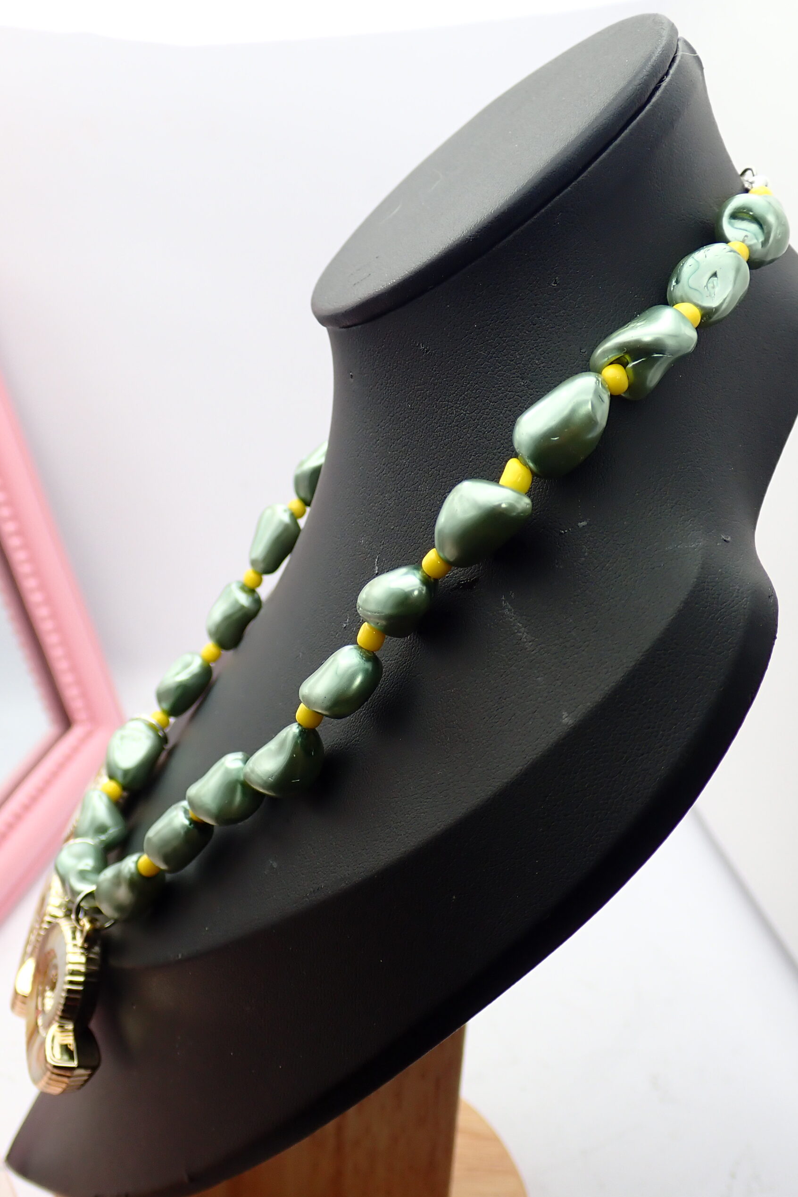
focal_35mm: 43
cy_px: 600
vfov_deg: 45.4
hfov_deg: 31.2
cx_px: 400
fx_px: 1430
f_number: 2.8
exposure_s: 1/80
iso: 125
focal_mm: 7.31
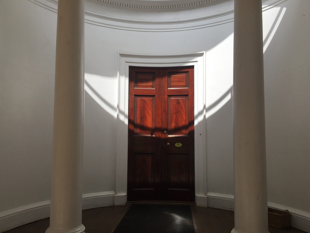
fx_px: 269
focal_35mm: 30
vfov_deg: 46.8
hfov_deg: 60.0
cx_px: 156
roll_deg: -2.3
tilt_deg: +4.9
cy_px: 120
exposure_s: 1/1319
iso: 32
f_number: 2.2
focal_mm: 4.15
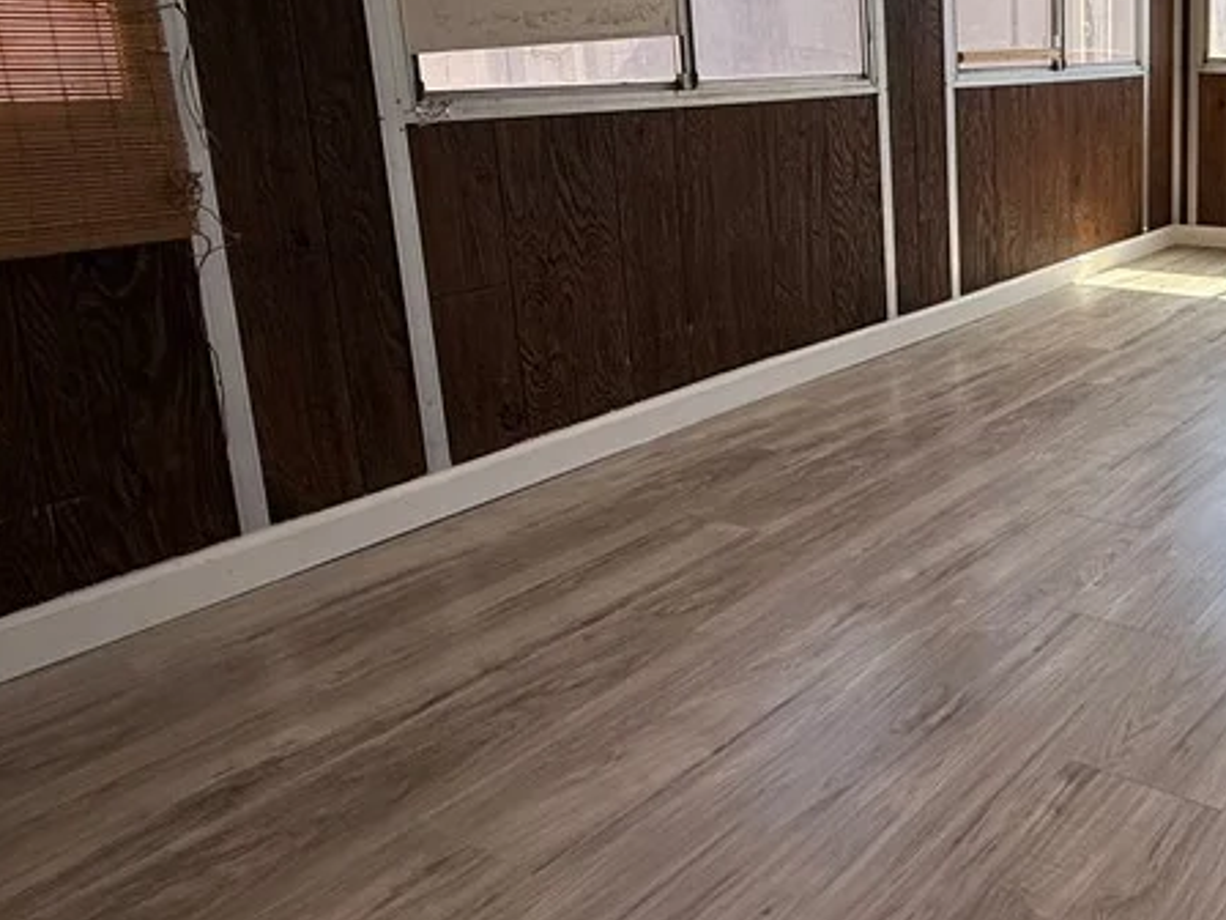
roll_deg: +0.5
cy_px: 263
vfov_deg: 43.1
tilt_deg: -11.5
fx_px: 1133
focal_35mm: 32
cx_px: 1152
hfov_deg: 49.2
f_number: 2.2
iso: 64
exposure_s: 1/486
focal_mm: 2.22
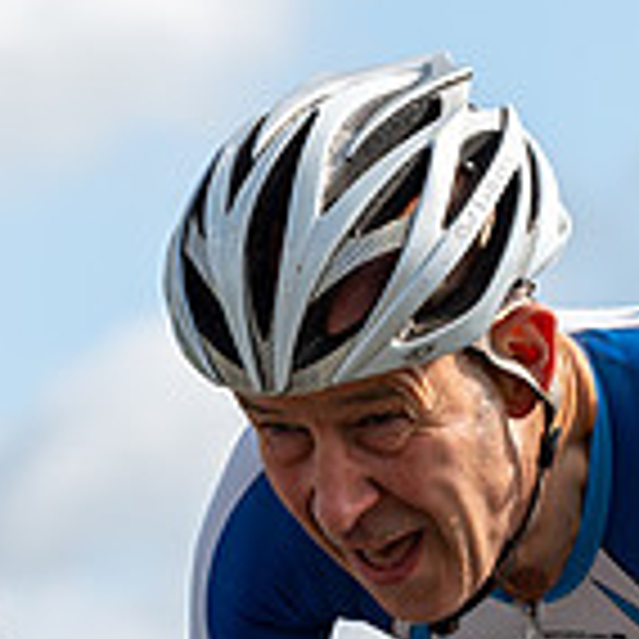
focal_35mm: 388
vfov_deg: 4.5
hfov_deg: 4.5
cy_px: 592
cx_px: 320
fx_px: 8103
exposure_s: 1/1000
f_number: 4.5
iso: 100
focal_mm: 112
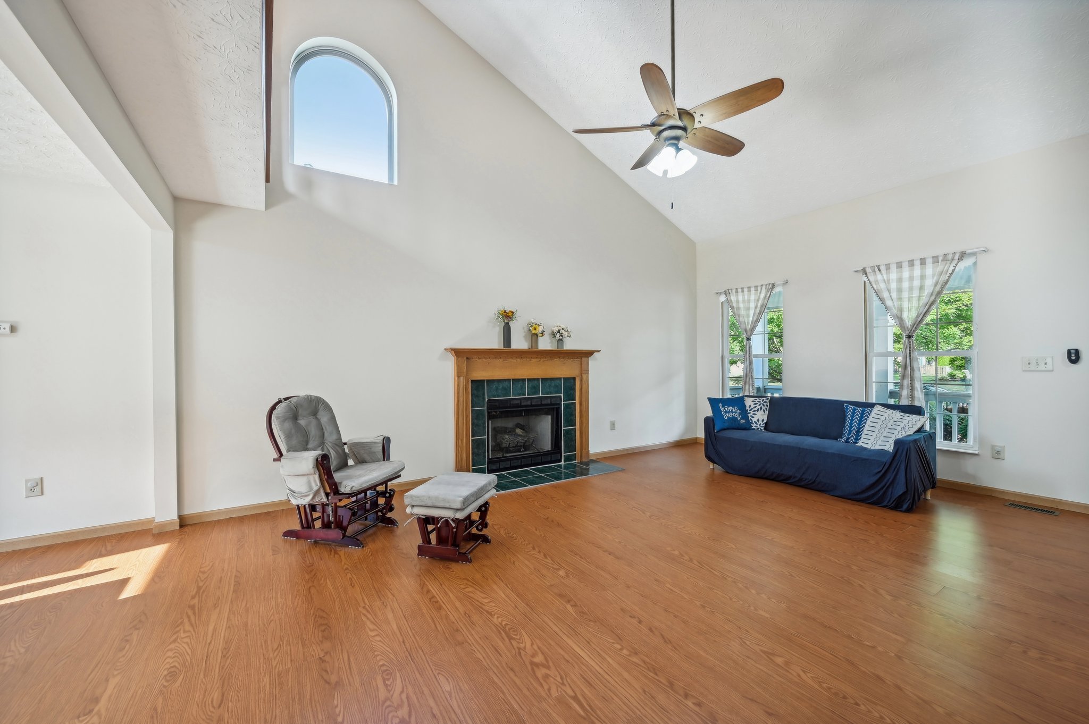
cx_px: 544
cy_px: 362
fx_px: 423
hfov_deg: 104.3
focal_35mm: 14
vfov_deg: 81.1
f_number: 8
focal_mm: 14
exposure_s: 1/8
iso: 400
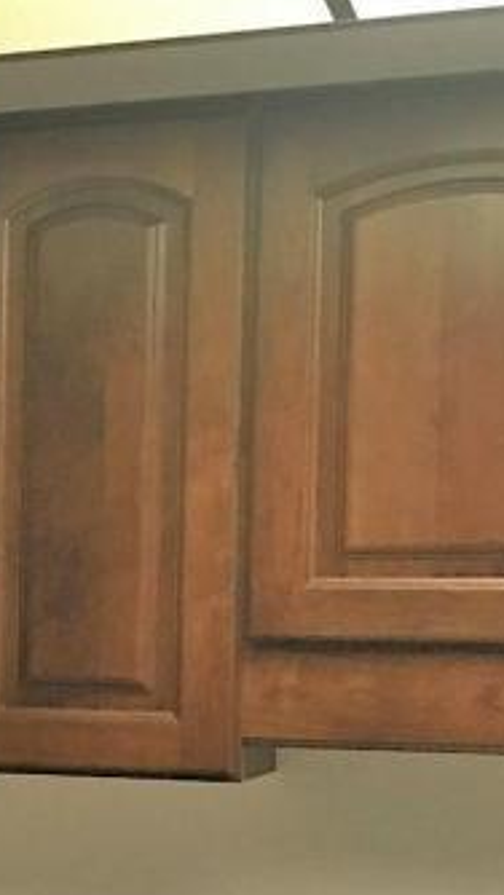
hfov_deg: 11.4
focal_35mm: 97
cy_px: 681
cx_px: -466
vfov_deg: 21.8
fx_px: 2303
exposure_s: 1/15
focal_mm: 4.15
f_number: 2.2
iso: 80
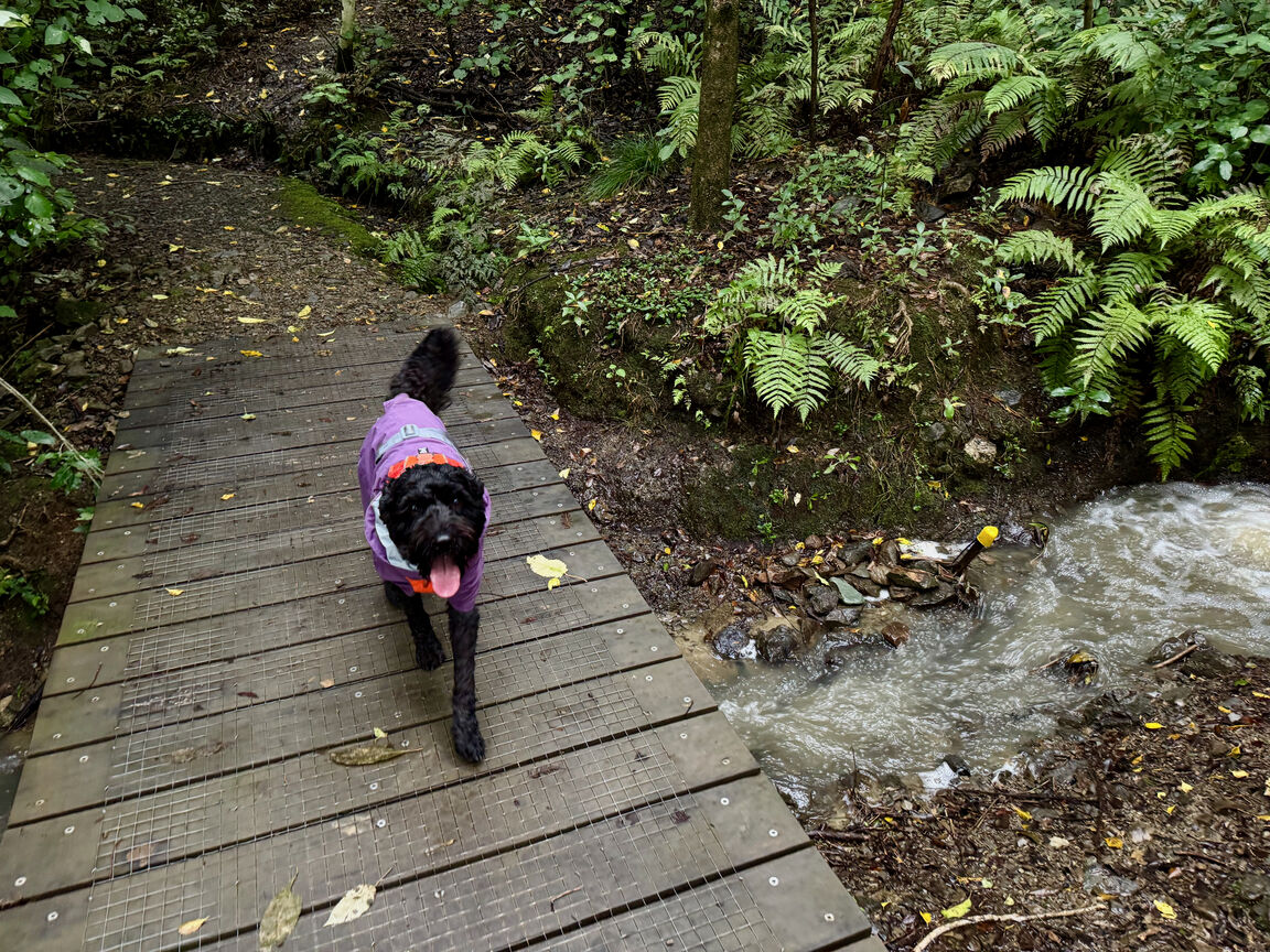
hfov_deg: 71.6
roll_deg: -2.1
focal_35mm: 24
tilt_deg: -23.7
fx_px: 881
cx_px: 635
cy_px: 476
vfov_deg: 56.8
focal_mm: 6.76
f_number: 1.78
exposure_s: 1/60
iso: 250
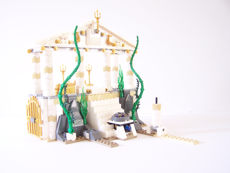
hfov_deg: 49.0
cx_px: 115
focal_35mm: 38
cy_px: 86
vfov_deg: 37.7
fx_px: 252
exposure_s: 1/10
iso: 200
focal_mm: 6.3
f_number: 3.2
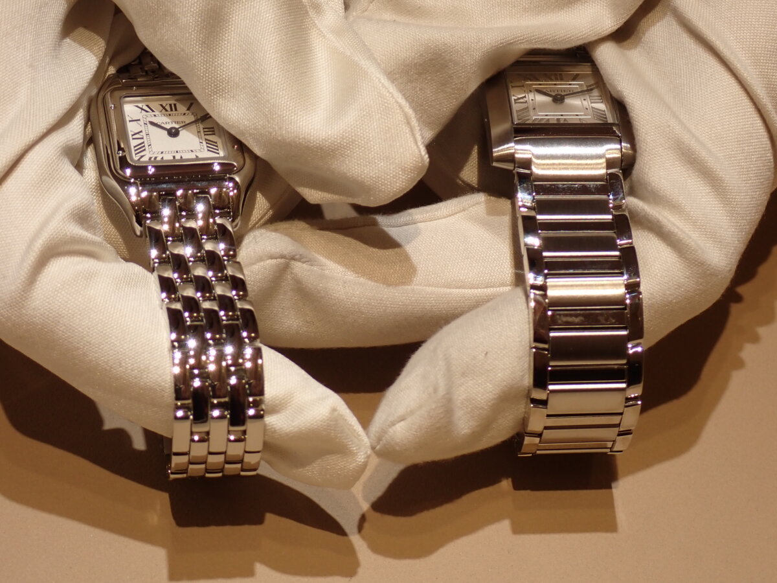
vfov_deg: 16.8
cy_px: 292
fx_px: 1975
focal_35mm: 88
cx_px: 388
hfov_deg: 22.3
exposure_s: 1/160
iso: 200
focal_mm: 15.66
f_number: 4.5
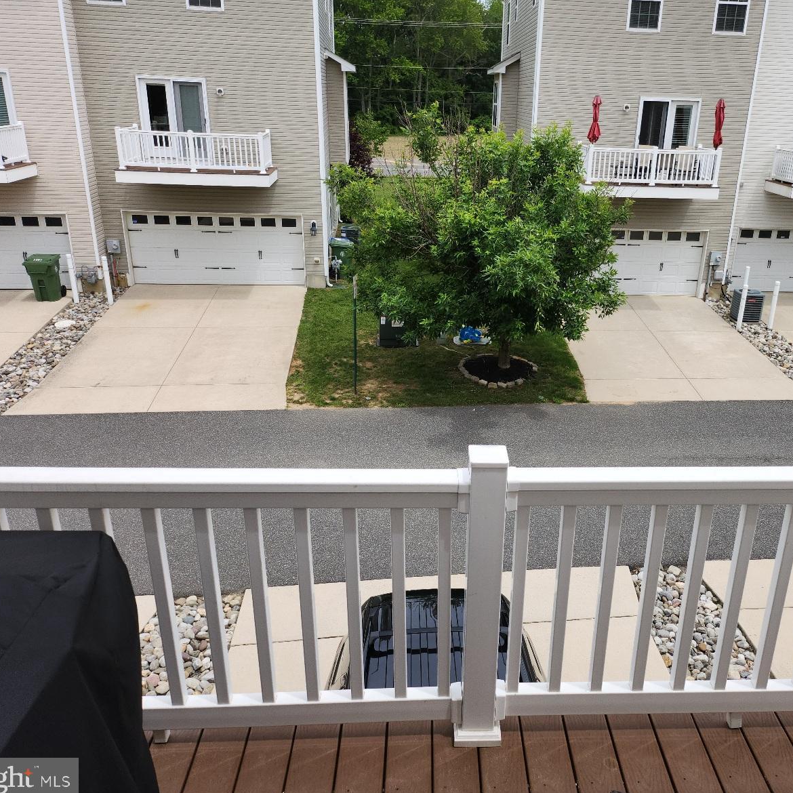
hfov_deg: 55.1
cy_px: 394
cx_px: 489
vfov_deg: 55.6
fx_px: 752
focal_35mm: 29
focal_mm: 5
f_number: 1.8
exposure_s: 1/2500
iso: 50
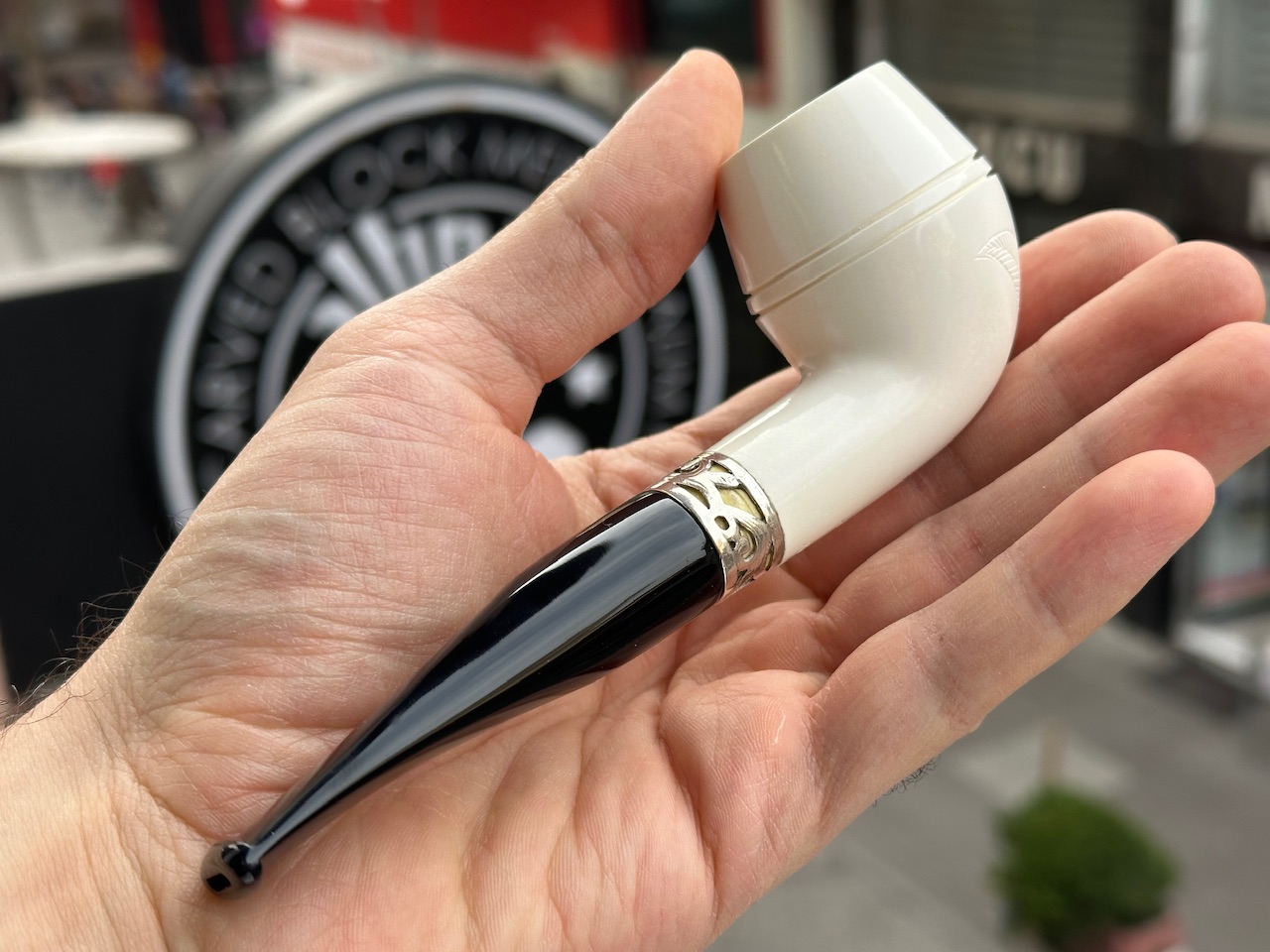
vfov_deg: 30.3
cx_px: 635
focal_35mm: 48
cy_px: 476
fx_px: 1761
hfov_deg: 39.7
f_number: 1.78
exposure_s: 1/651
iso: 64
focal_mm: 6.86
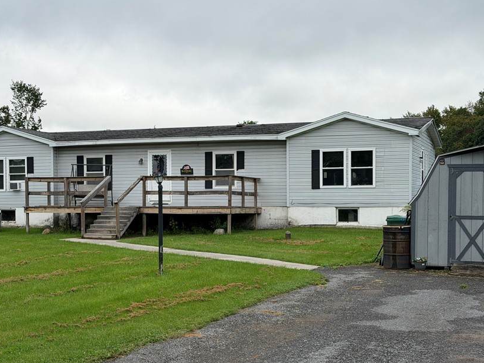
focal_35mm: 60
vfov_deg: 24.4
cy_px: 216
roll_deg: +0.4
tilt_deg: -1.6
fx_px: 839
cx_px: 210
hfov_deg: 32.1
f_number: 1.78
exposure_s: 1/1543
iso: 64
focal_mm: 6.76
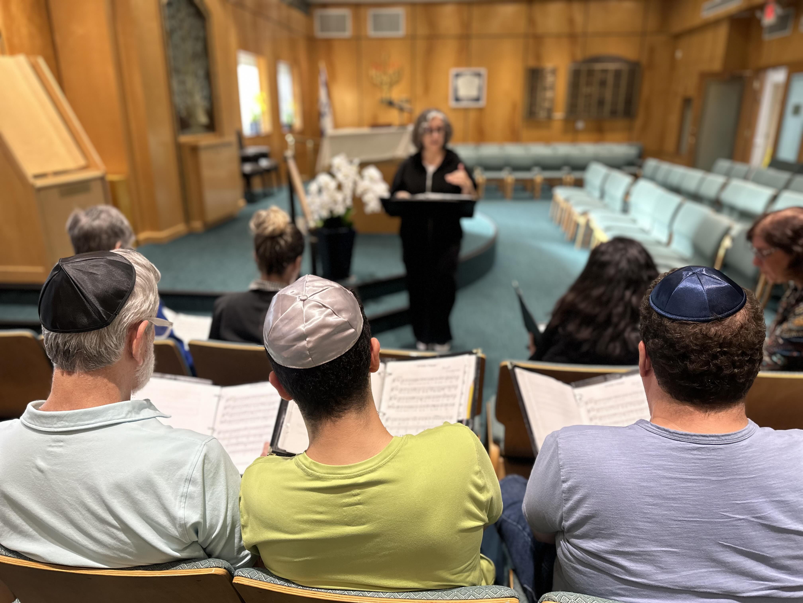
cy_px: 302
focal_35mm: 24
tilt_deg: -18.2
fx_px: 557
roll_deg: -0.2
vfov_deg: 56.8
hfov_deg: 71.6
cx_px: 402
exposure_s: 1/60
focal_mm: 6.86
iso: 160
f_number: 1.78
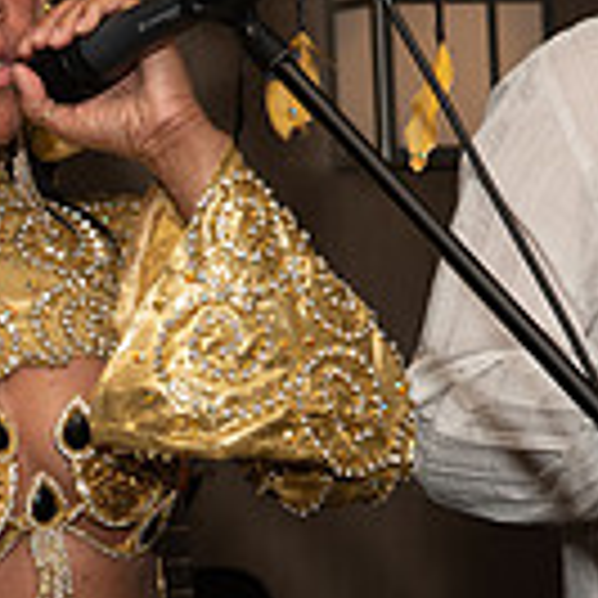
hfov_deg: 8.0
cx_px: -49
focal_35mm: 216
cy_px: 459
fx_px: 4222
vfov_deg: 8.1
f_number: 11
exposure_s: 1/125
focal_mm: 75
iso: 400
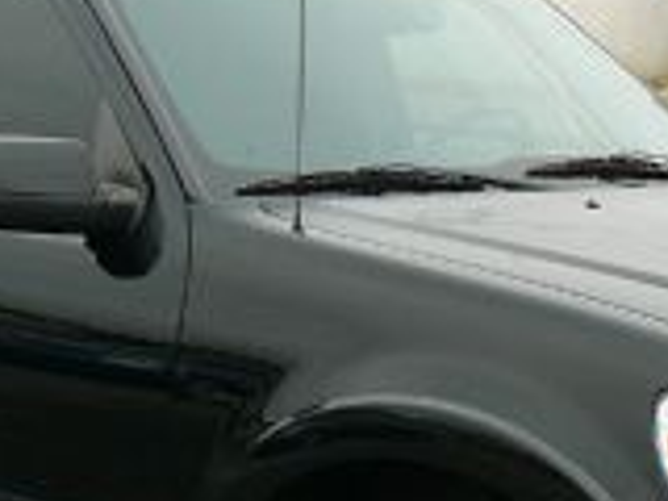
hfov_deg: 14.1
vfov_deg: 10.5
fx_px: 2702
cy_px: 476
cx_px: 313
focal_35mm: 140
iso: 80
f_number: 2.8
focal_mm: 5.2
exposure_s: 1/400
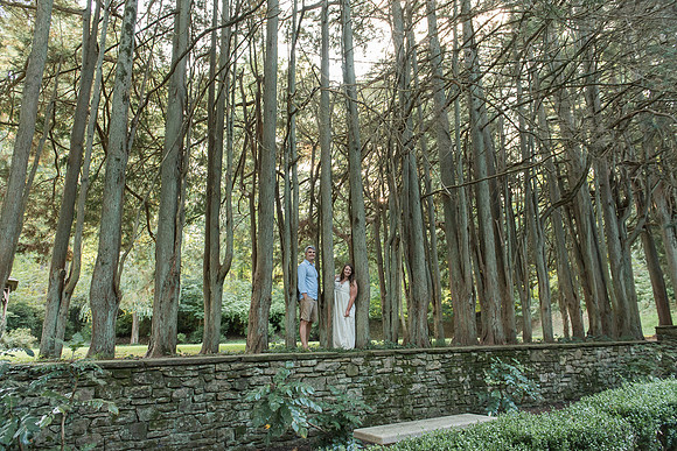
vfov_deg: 53.2
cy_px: 226
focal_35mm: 24
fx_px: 451
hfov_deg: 73.7
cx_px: 338
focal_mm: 24
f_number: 3.5
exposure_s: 1/60
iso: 1000
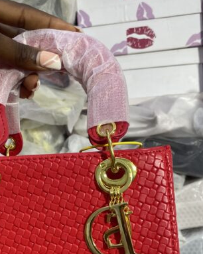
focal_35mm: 53
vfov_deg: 34.6
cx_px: 64
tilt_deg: -5.9
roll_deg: +5.0
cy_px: 192
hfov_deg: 28.4
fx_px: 398
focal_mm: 4.2
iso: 50
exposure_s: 1/100
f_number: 1.6
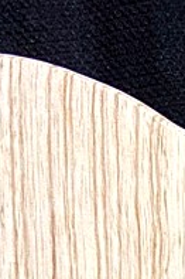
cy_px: 739
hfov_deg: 6.8
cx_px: 395
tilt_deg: -12.3
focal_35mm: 194
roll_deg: +0.9
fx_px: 1498
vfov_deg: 9.2
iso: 160
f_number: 1.8
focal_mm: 4.25
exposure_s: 1/60
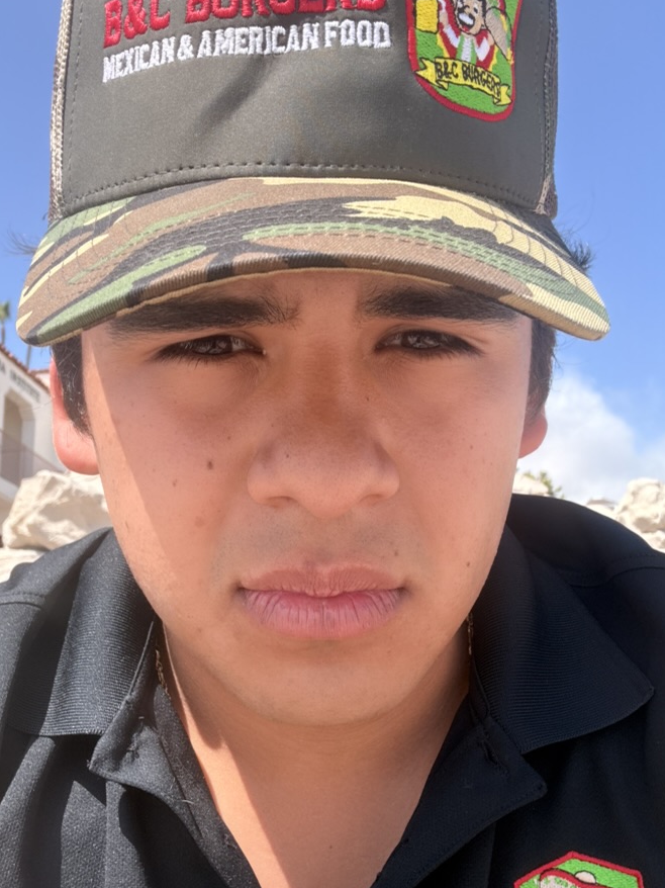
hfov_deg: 40.6
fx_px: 897
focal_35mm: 35
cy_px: 443
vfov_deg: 52.6
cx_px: 290
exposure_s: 1/587
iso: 32
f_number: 1.9
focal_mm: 2.69
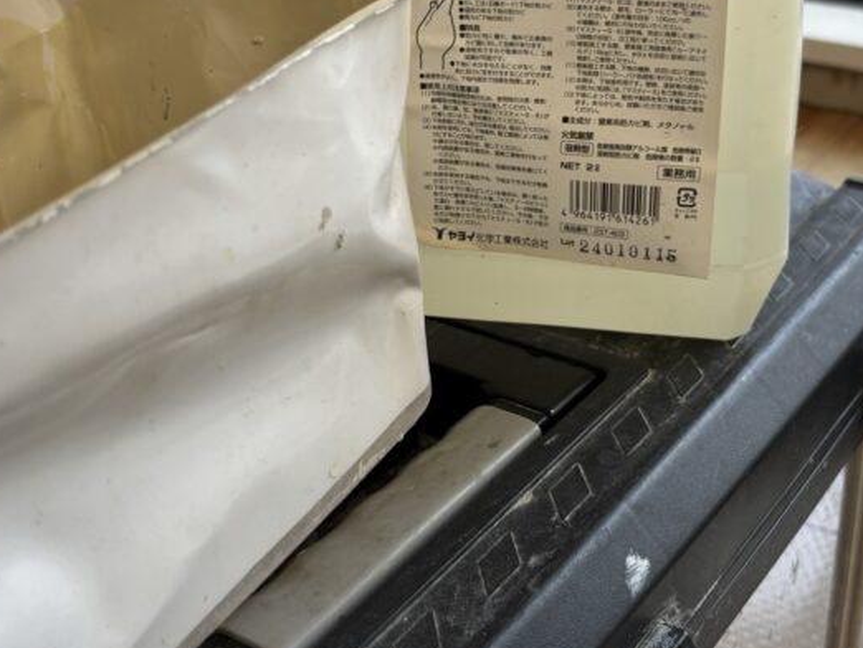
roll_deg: +1.7
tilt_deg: -26.8
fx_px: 1272
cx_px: 479
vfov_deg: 28.4
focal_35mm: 51
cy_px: 223
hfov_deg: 37.4
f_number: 1.6
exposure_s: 1/121
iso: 50
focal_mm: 5.96
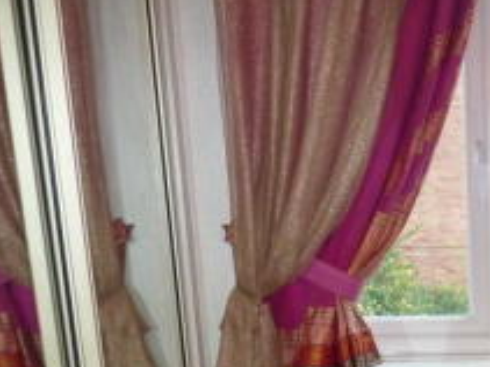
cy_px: 477
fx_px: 976
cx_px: 654
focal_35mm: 69
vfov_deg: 19.6
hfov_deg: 24.3
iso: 125
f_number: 3.3
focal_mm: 4.1
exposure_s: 1/30
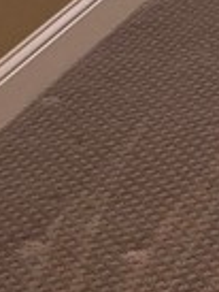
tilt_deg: -1.6
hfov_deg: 7.5
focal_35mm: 179
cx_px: 602
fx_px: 1508
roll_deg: +0.6
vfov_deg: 9.0
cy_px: -588
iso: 200
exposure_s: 1/231
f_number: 1.78
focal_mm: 6.76
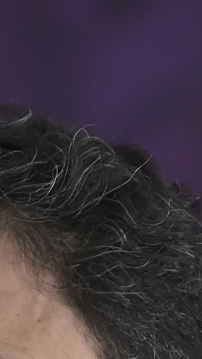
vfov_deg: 2.0
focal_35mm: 1057
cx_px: -331
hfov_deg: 1.1
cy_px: 710
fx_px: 10060
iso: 3200
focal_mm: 170
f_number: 2.8
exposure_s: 1/320
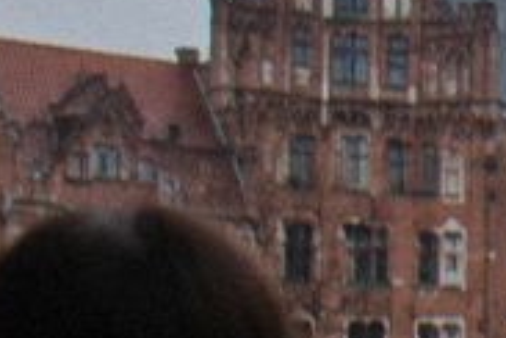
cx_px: 1352
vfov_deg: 10.5
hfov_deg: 11.6
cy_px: 172
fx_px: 1841
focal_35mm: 131
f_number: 7.1
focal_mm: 24
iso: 320
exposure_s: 1/200
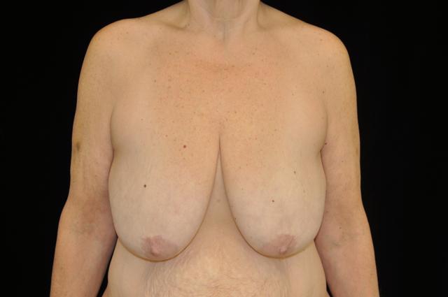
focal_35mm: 51
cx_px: 224
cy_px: 148
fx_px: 634
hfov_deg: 38.9
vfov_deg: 26.4
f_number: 5
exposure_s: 1/60
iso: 200
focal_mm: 34
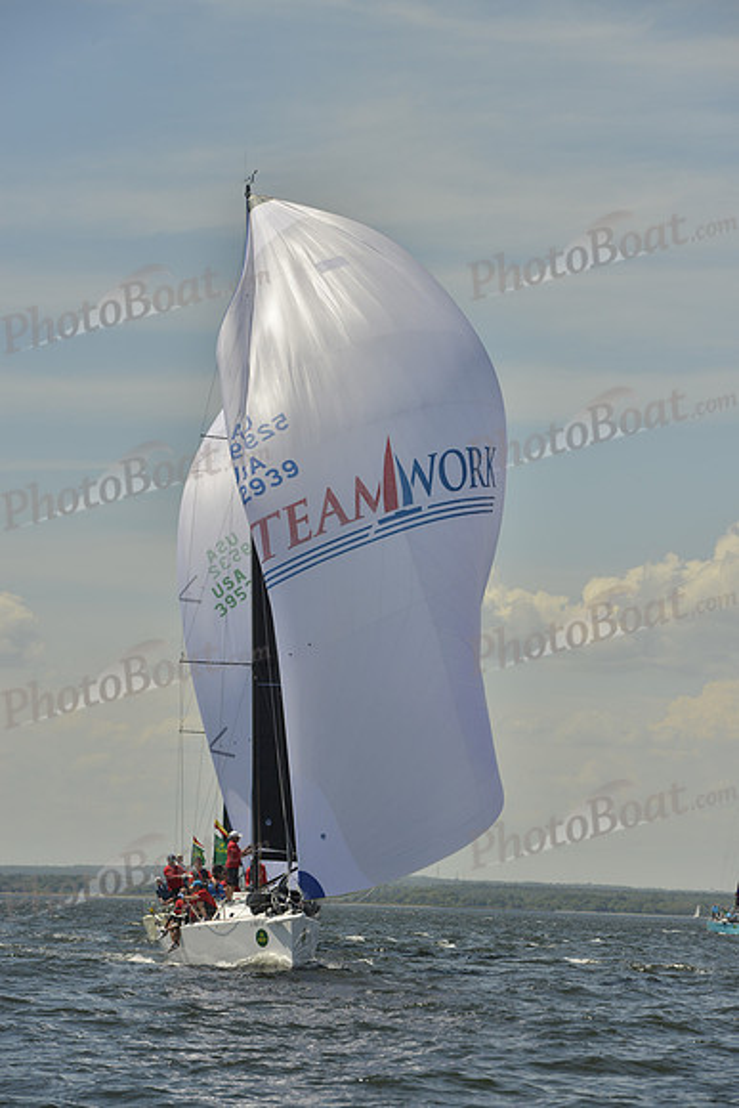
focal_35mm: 150
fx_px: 4616
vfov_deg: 13.7
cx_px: 370
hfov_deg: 9.2
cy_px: 554
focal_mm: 150
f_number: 10
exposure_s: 1/1600
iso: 280
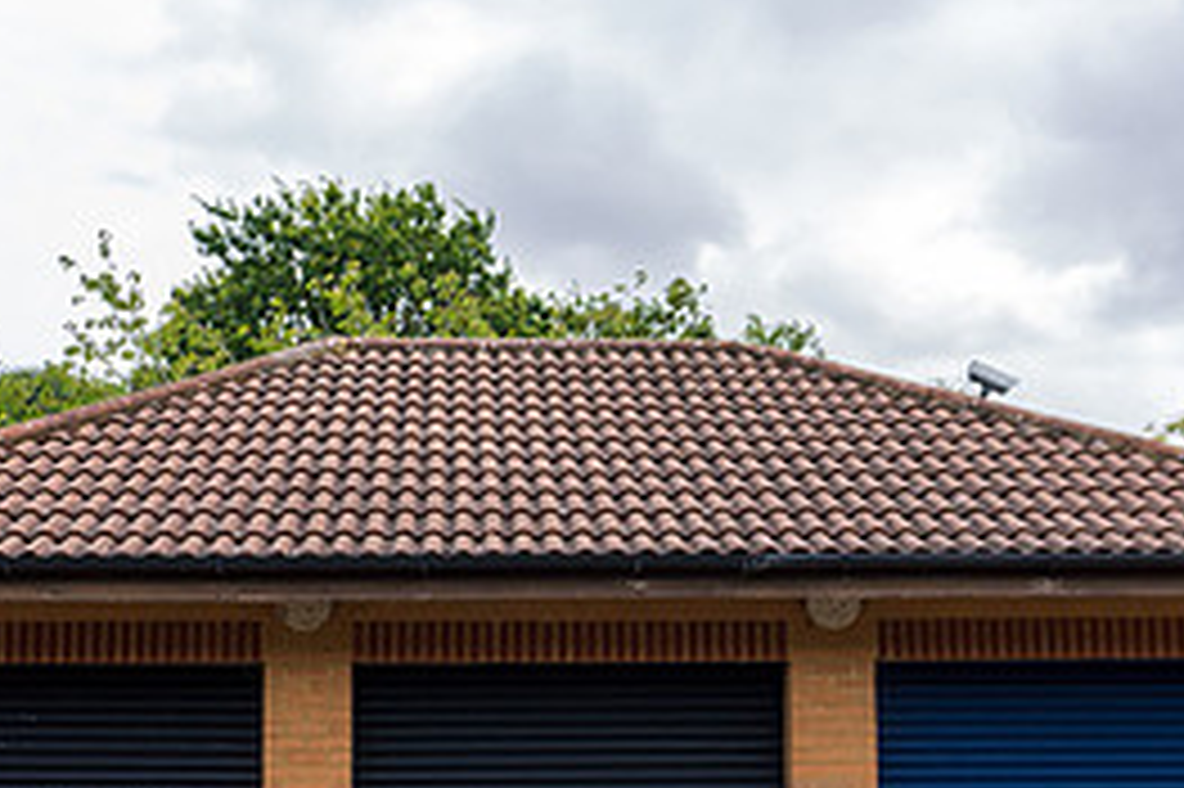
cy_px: 682
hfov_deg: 37.5
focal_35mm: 53
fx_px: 1742
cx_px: 513
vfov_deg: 24.9
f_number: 4.5
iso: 100
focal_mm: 16
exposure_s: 1/320
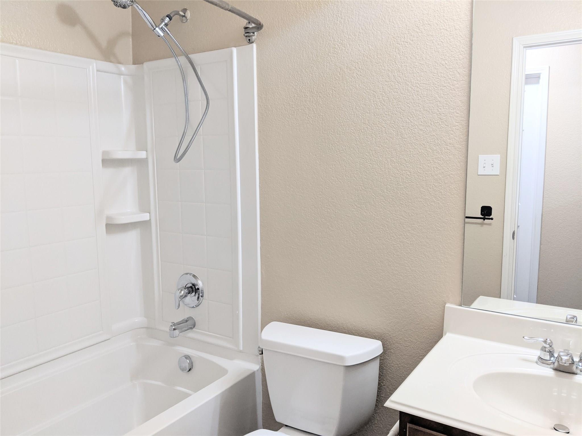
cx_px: 291
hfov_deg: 65.3
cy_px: 218
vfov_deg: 51.4
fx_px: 454
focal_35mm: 27
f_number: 1.8
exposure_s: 1/120
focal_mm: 4.44
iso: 247
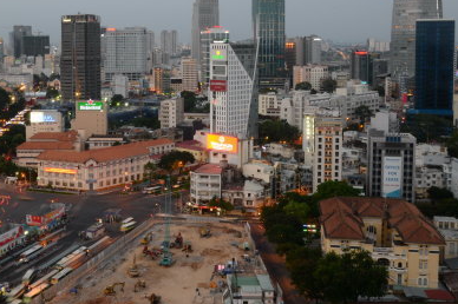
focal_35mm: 48
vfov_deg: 27.6
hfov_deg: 40.3
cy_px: 77
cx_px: 130
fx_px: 610
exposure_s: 1.6
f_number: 32
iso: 400
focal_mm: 28
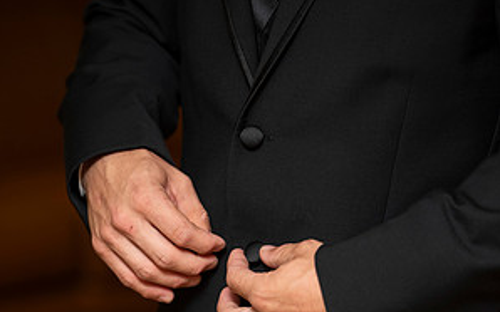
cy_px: 305
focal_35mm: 208
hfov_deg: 10.1
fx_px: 2833
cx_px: 250
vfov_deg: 6.3
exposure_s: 1/160
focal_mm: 135
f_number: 2.8
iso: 400
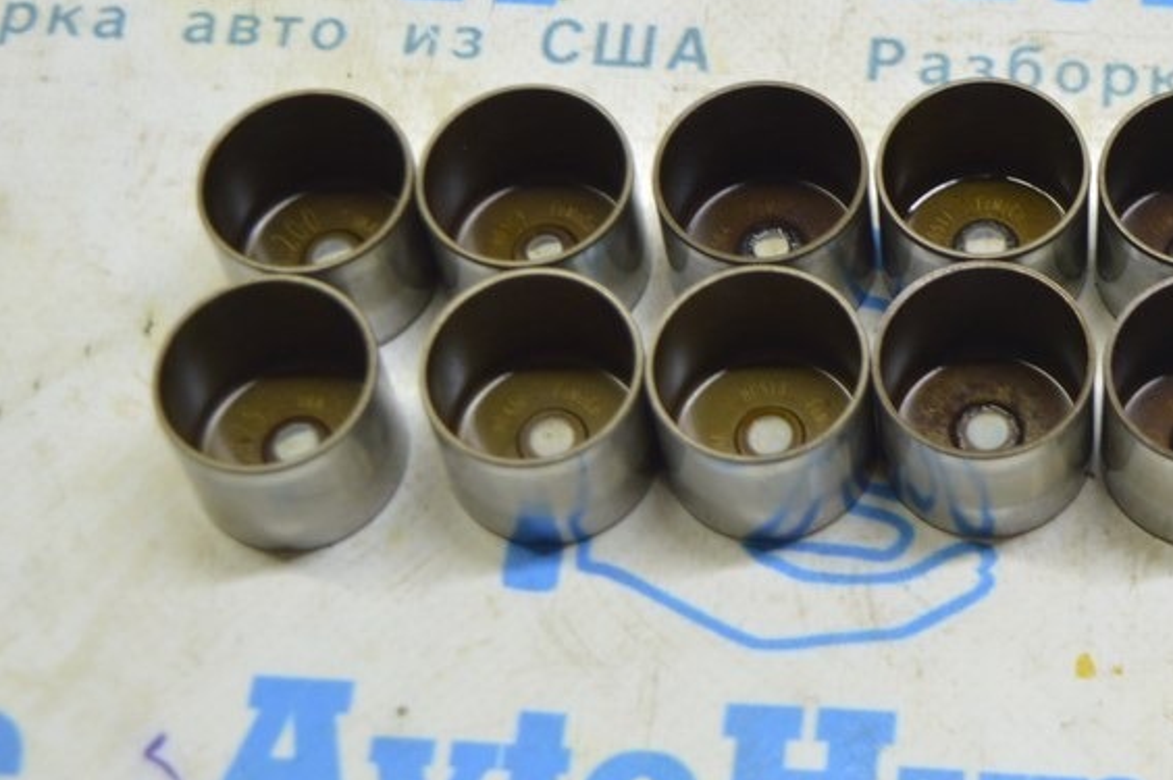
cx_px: 1063
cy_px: 159
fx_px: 3190
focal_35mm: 98
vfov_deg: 13.9
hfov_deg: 20.4
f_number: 5.6
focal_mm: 36
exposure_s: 1/20
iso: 400
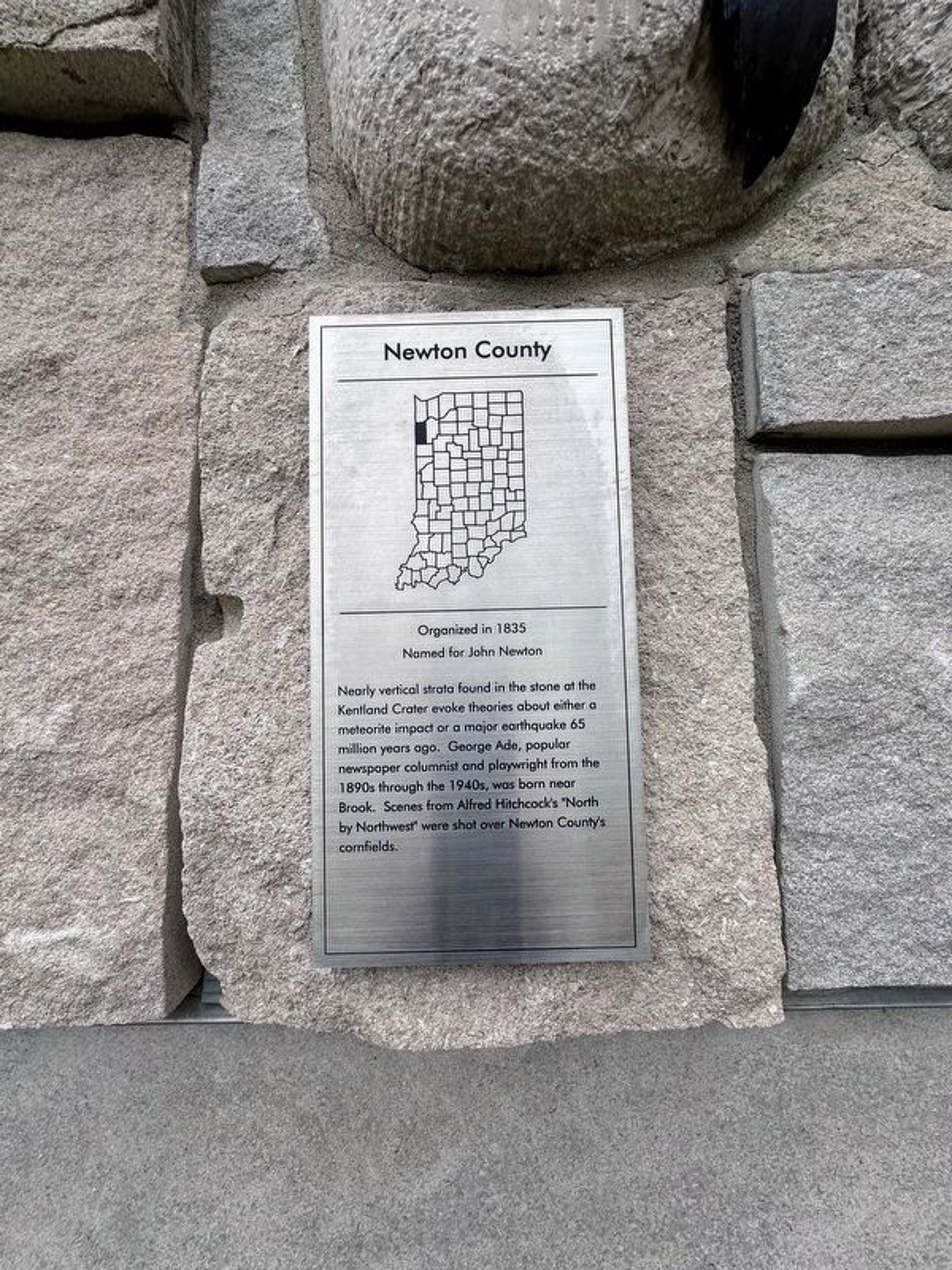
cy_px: 635
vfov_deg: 102.1
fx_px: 513
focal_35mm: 14
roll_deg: +0.8
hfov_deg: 85.7
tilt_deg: +2.8
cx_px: 476
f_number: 2.2
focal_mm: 2.22
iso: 40
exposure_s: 1/124
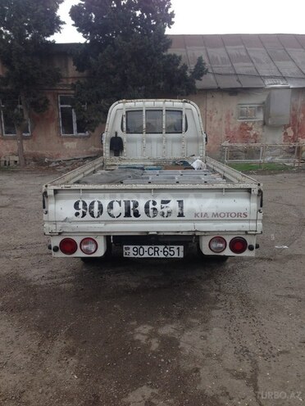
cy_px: 203
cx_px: 152
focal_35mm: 33
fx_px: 388
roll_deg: +0.5
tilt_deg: -7.5
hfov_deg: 42.9
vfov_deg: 55.4
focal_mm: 4.12
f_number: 2.4
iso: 50
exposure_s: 1/201
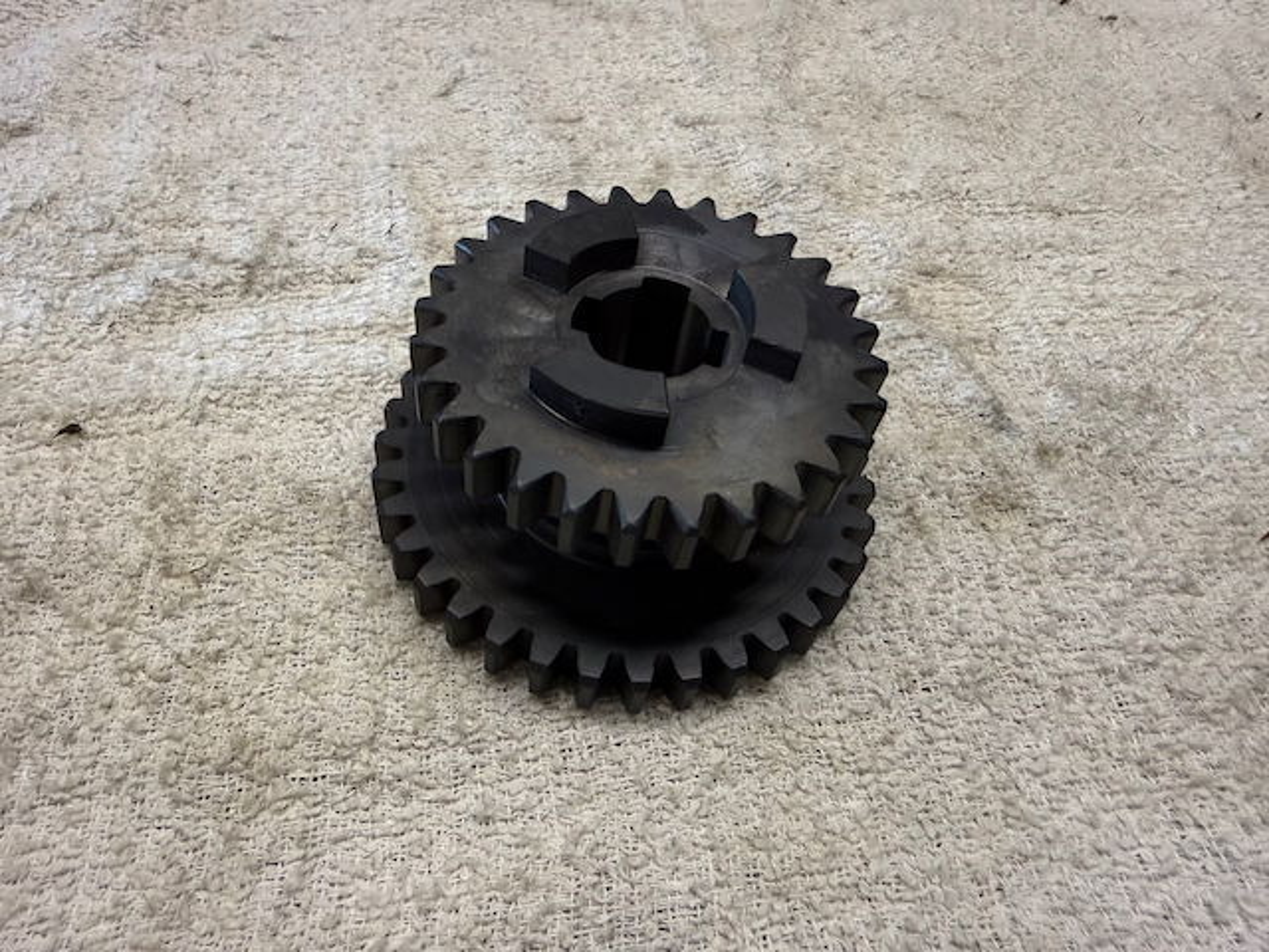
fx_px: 880
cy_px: 476
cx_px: 634
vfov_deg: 56.8
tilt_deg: -53.1
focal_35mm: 24
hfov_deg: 71.6
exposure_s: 1/99
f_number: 2.2
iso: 200
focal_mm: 2.22
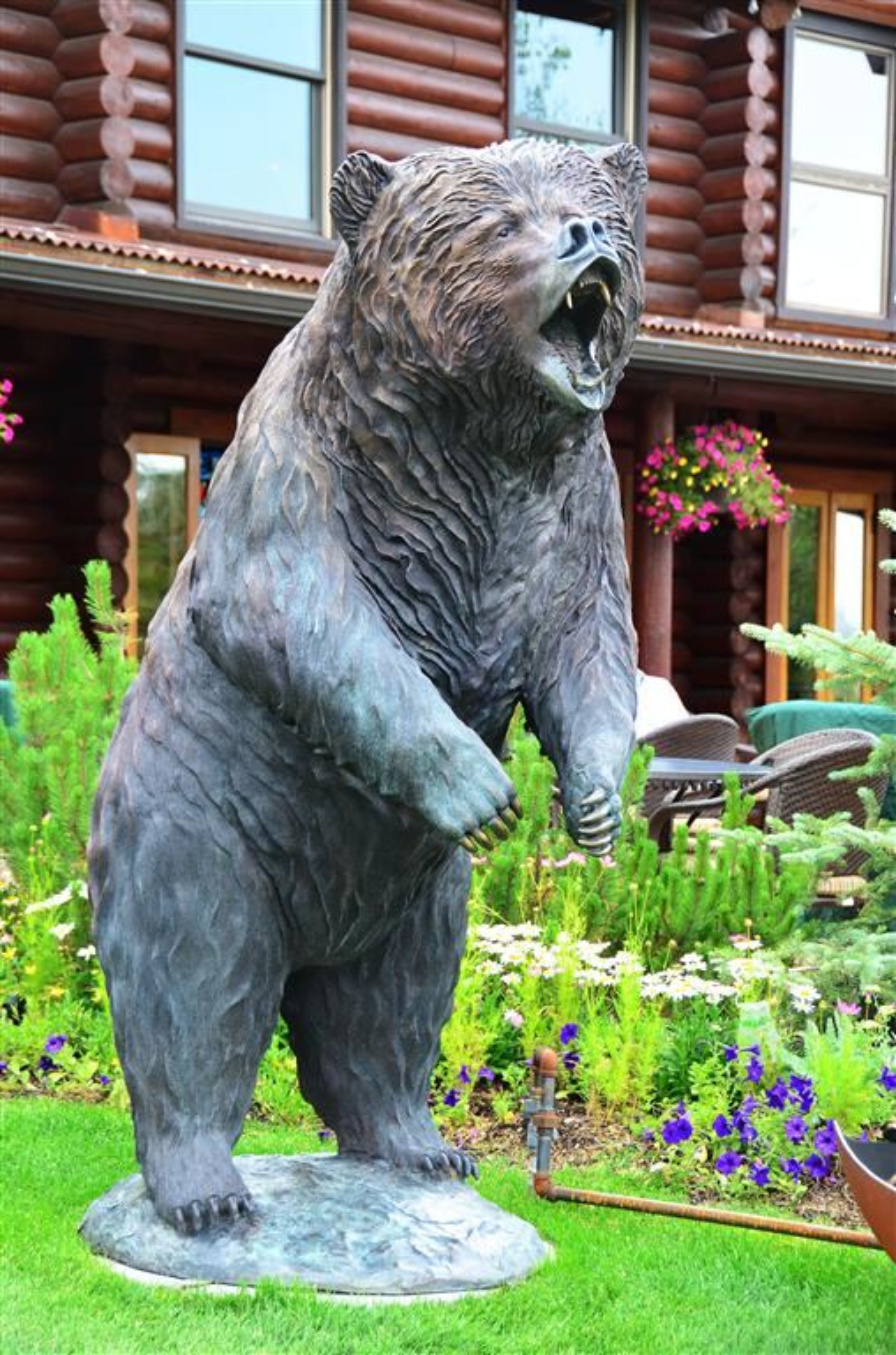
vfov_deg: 24.7
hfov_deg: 16.5
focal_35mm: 82
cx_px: 448
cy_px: 678
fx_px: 3097
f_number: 4.8
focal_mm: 55
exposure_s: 1/20
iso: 200
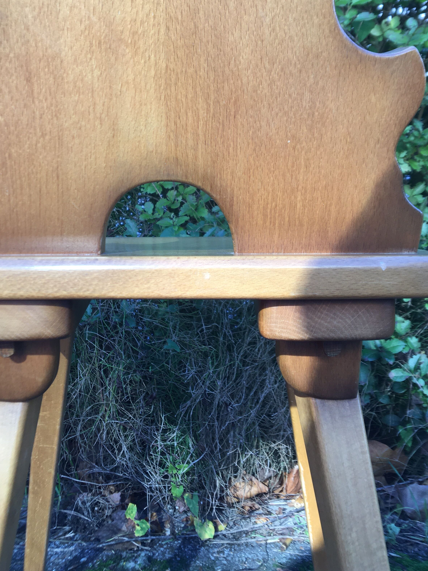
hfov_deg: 38.5
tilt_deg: -2.3
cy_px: 233
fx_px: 610
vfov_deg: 49.9
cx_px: 172
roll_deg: +1.4
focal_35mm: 37
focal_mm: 4.15
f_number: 2.2
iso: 32
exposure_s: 1/100
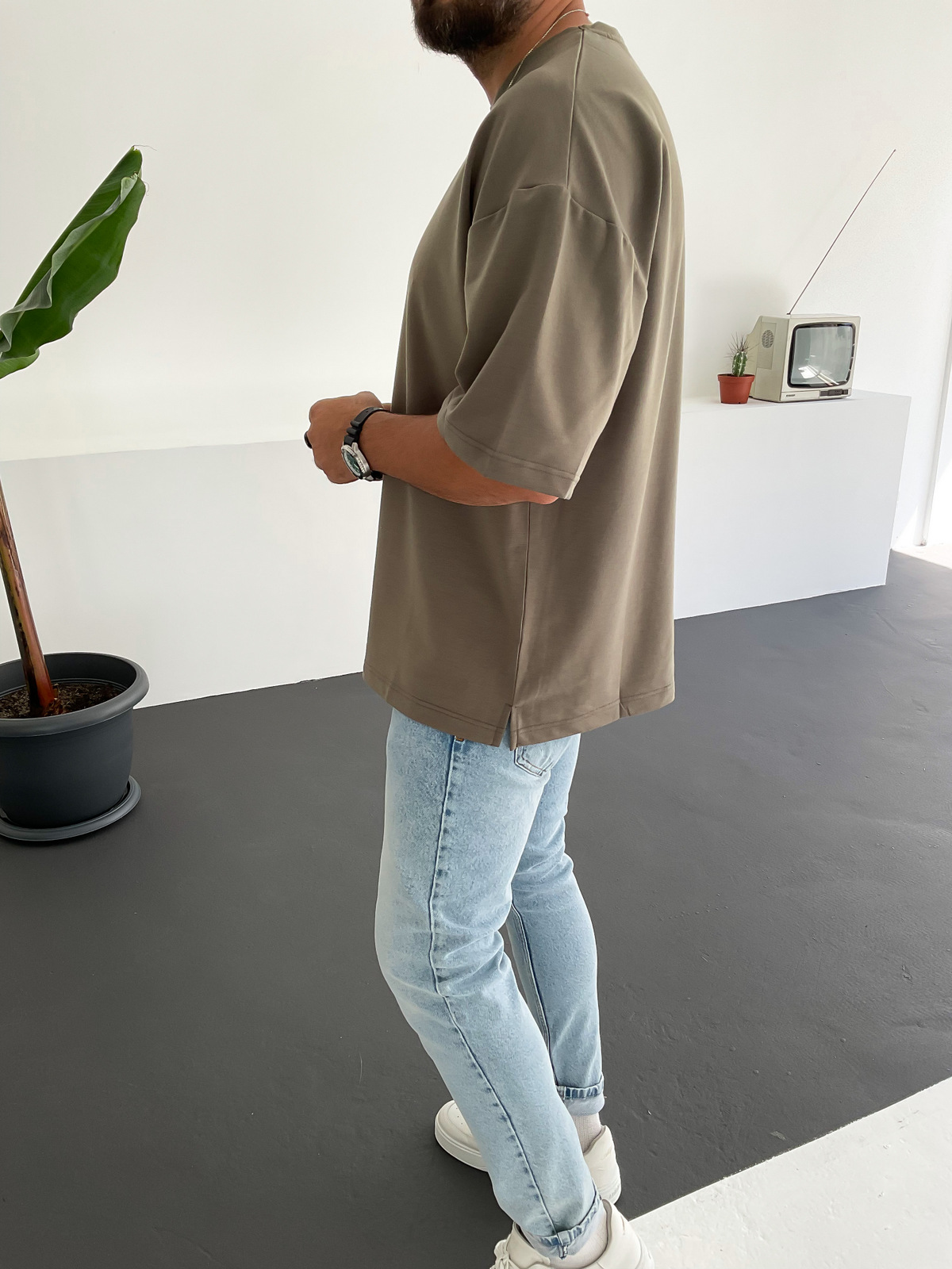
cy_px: 634
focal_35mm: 29
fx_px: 1063
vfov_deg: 61.7
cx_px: 476
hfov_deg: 48.2
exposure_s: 1/120
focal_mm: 3
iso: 25
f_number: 1.8
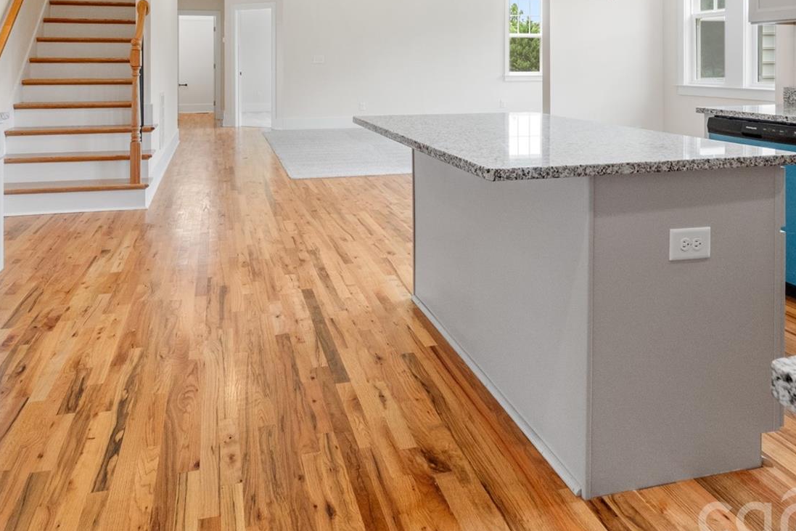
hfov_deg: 65.5
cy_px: 80
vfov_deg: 43.4
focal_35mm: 28
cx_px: 392
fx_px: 619
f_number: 7.1
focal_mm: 10
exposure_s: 1/30
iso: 640
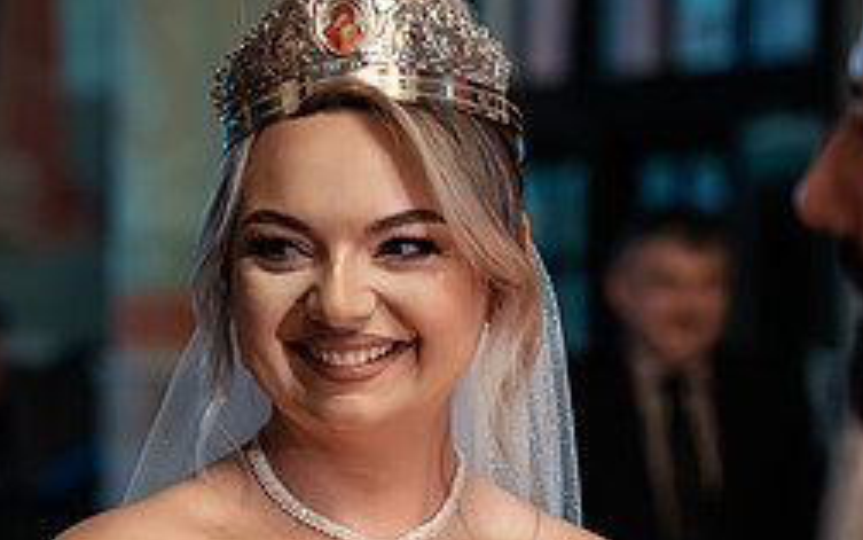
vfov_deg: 6.2
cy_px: 411
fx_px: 4987
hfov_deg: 9.8
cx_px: -10
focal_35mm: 212
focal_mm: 90
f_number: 3.5
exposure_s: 1/250
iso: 3200
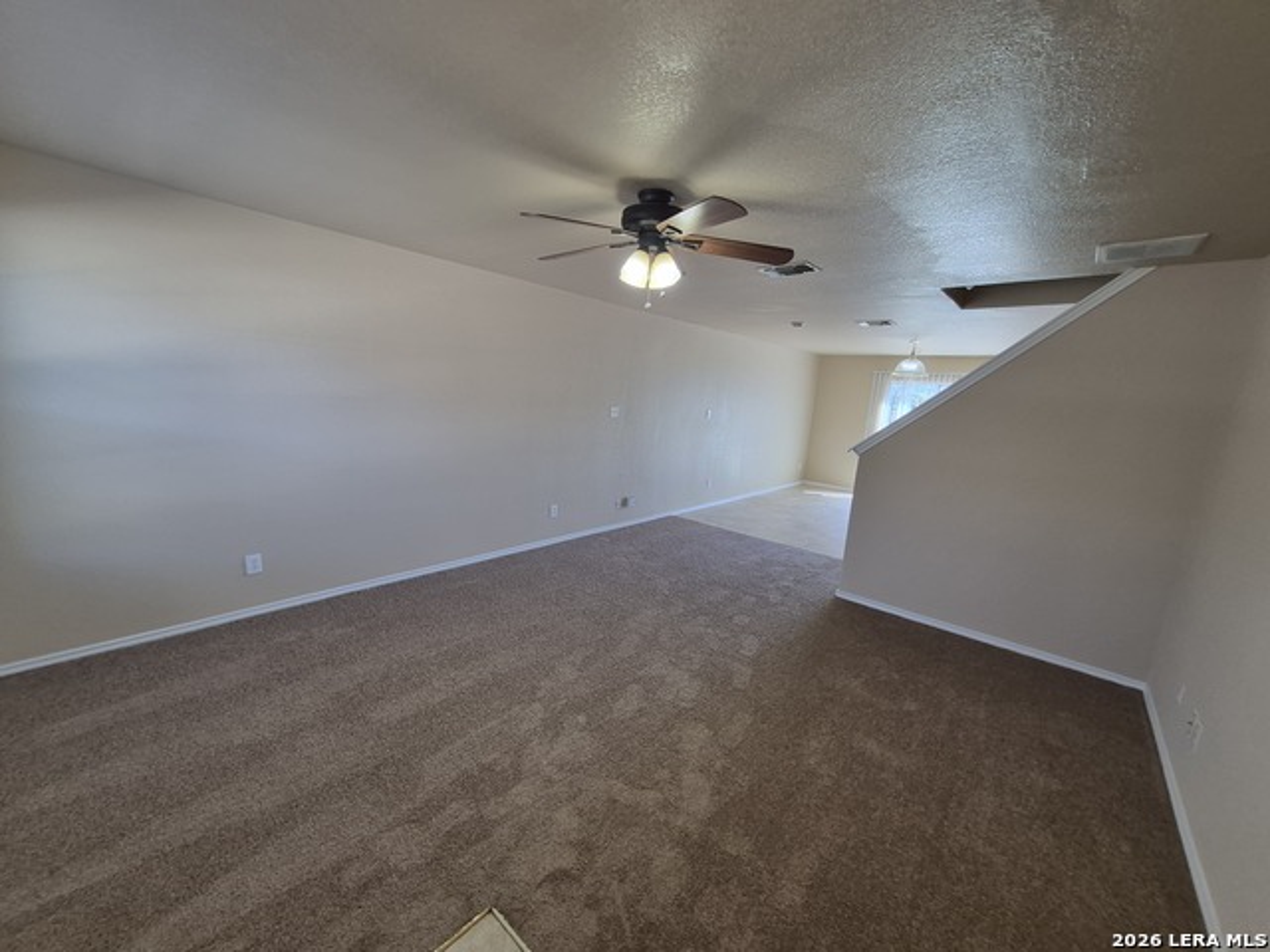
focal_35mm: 13
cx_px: 635
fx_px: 477
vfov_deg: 89.9
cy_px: 476
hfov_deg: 106.2
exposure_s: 1/60
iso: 100
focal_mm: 1.74
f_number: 2.2
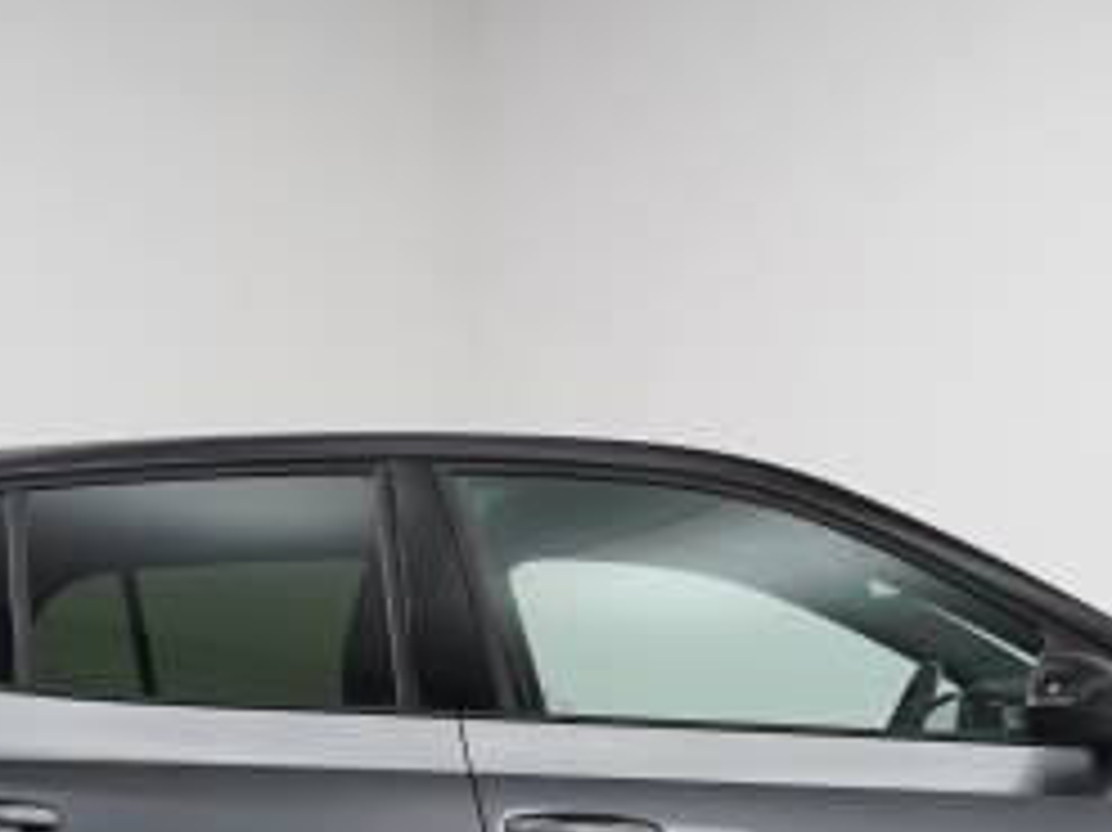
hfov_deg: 16.8
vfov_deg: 12.4
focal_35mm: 117
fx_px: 3773
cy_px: 908
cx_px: 648
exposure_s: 1/160
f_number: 4
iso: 1600
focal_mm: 47.2
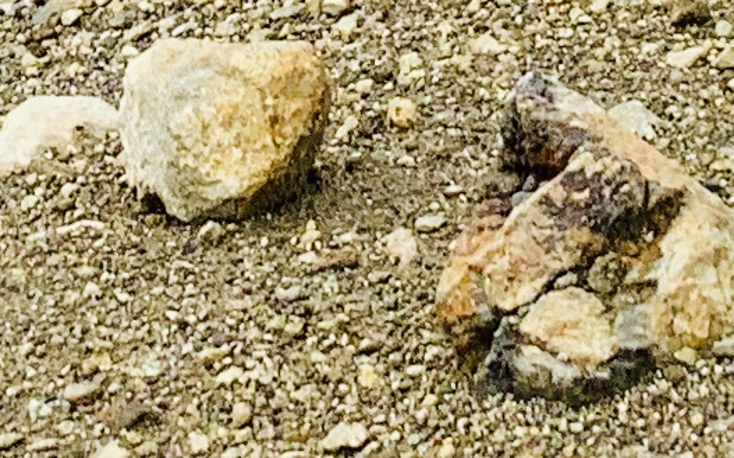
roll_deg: -1.2
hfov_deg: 9.9
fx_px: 4219
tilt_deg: -12.3
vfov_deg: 5.7
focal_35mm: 211
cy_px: -1048
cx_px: 157
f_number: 1.8
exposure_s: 1/2075
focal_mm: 4.25
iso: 25
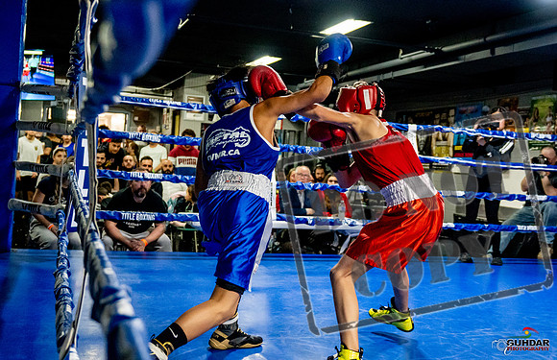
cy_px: 156
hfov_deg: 44.5
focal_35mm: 44
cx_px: 306
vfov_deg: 29.7
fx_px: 679
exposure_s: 1/1000
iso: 5000
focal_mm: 27
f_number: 2.8
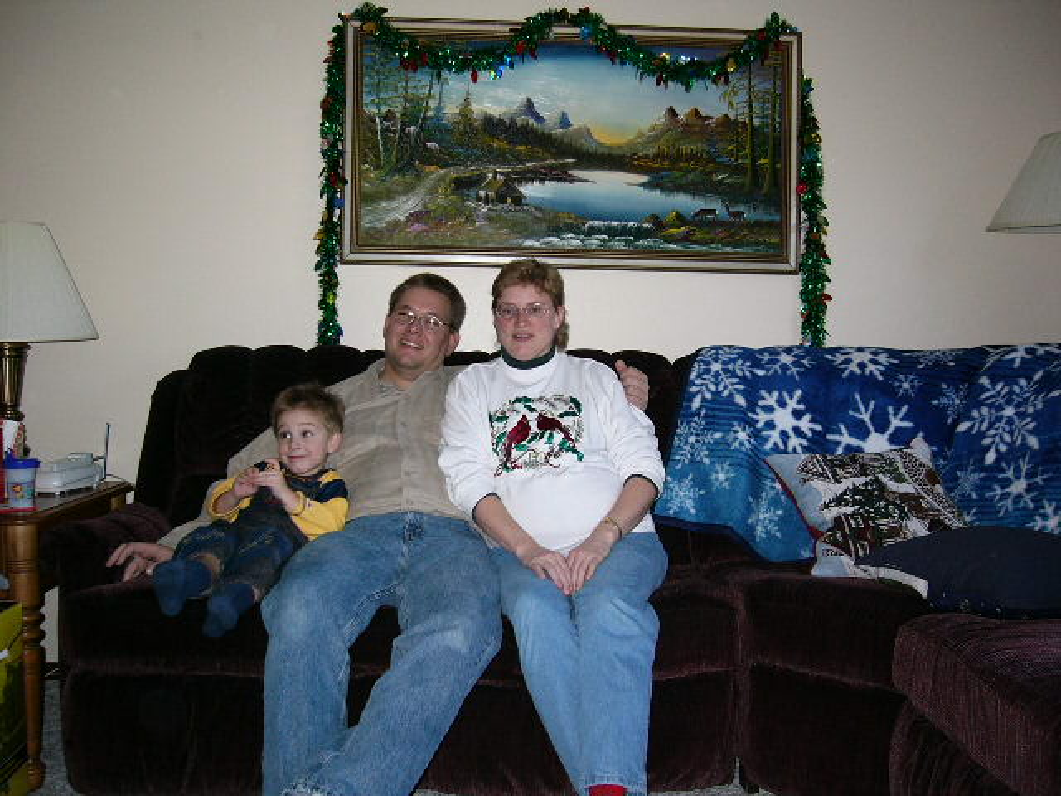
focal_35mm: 35
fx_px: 1073
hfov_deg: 52.6
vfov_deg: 40.7
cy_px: 398
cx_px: 530
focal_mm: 5.8
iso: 100
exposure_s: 1/60
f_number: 2.8
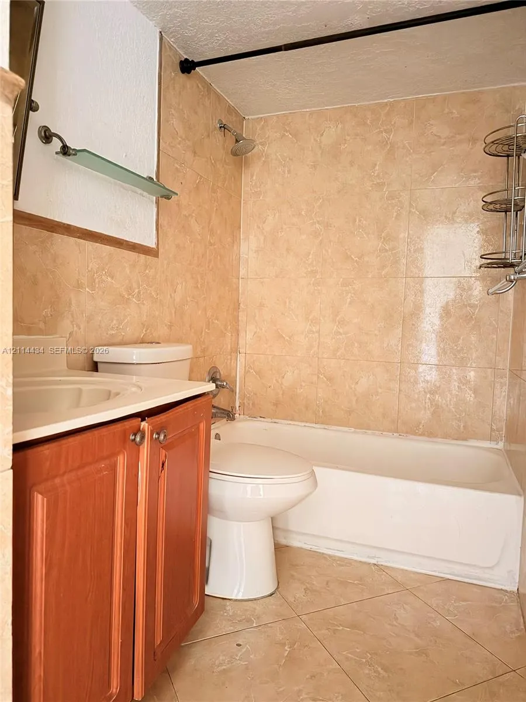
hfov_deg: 56.8
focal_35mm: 24
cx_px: 263
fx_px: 486
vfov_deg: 71.6
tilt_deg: -3.9
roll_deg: -1.1
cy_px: 351
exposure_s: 1/14
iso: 1250
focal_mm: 6.76
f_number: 1.78
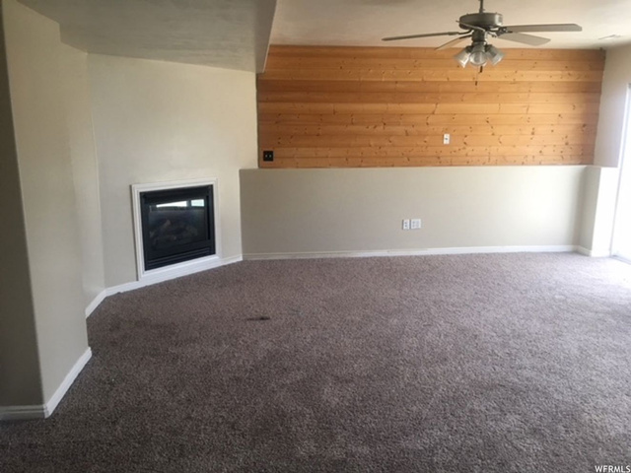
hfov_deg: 61.7
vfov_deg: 48.2
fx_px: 529
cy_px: 236
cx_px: 316
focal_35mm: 29
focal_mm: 4.15
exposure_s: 1/30
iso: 40
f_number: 2.2
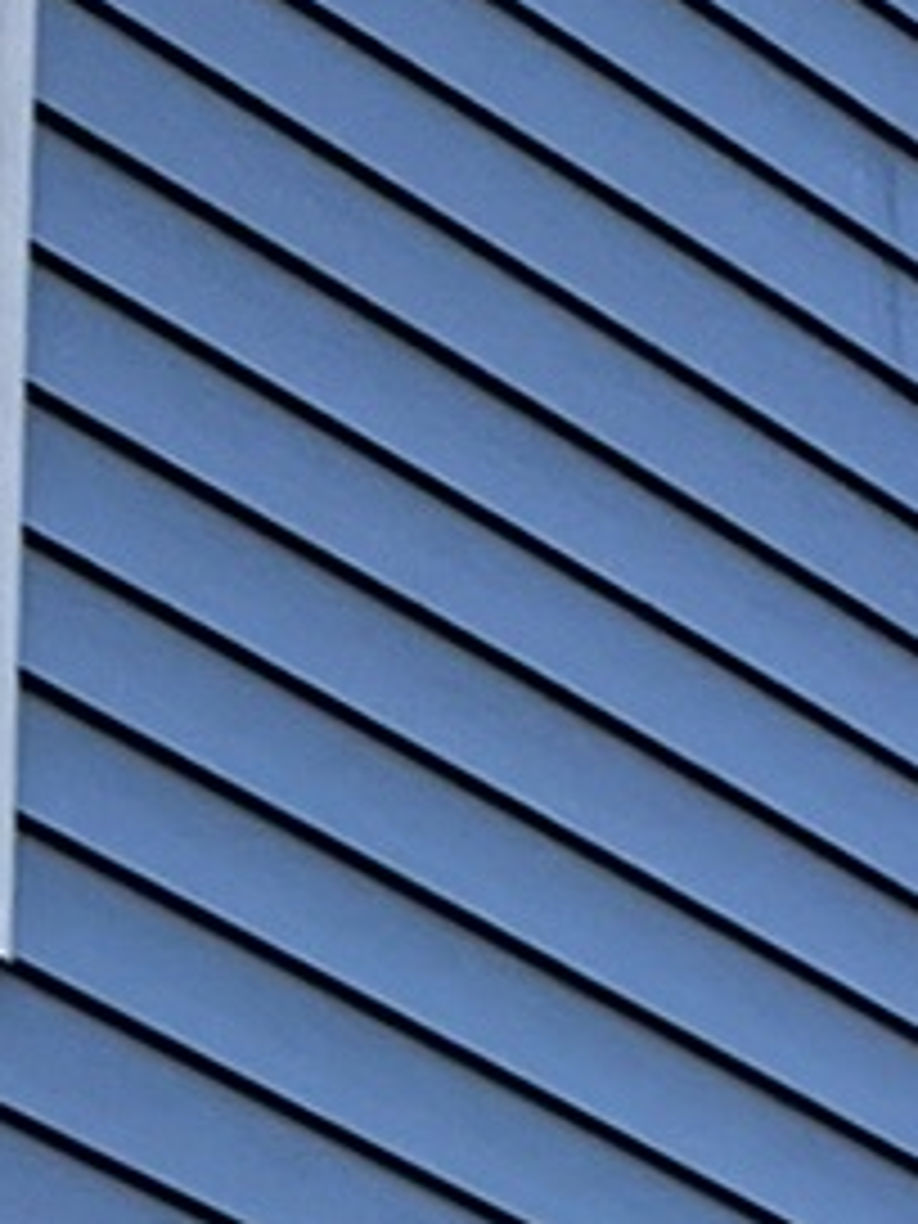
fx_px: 6930
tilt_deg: +11.0
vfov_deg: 8.1
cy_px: 4041
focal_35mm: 196
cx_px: 3330
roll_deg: +5.0
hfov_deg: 6.5
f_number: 1.6
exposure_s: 1/277
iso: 40
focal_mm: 5.1
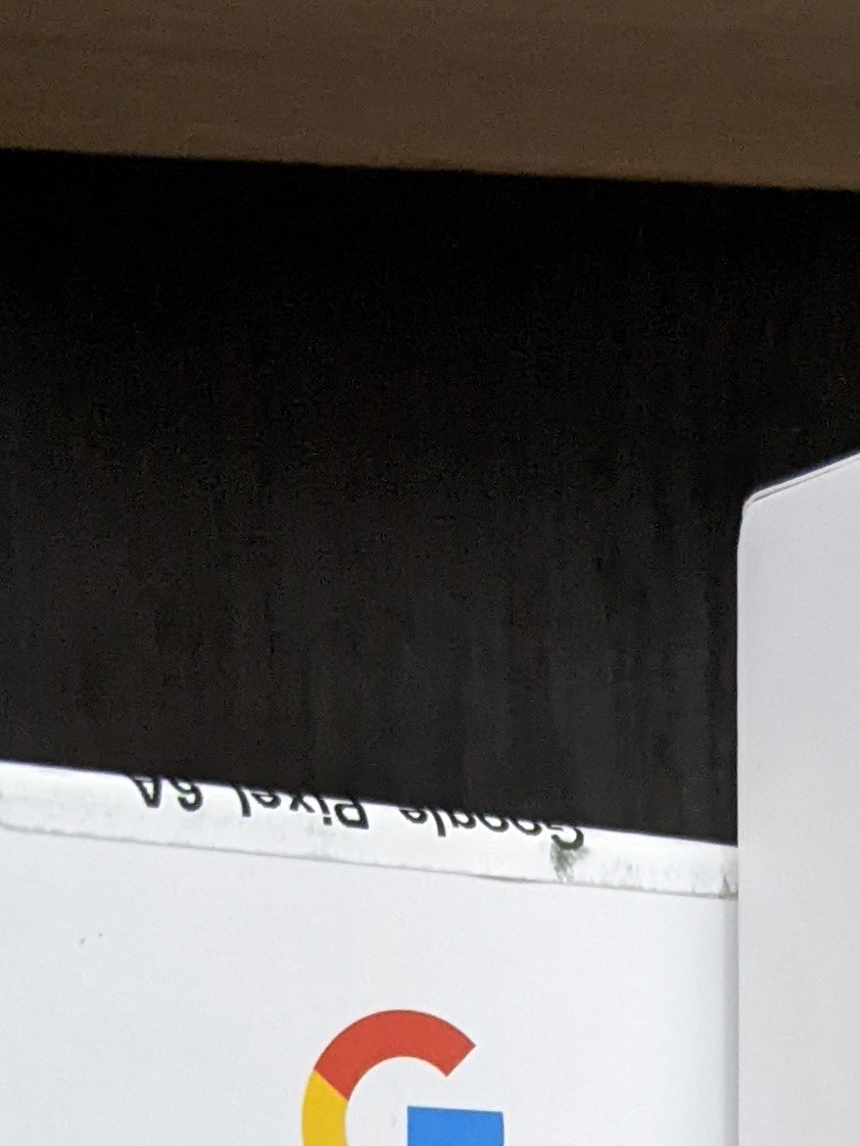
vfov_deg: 18.1
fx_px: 3212
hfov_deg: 15.0
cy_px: 1698
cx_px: 874
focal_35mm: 97
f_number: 1.73
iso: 967
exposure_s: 1/50
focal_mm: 4.38
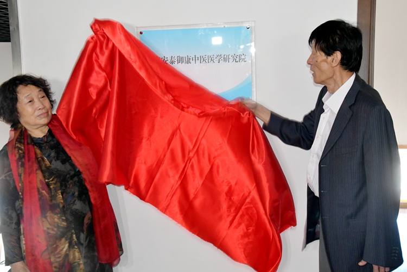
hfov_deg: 38.2
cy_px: 136
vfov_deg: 26.0
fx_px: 588
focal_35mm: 52
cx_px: 204
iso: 5000
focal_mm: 35
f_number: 8
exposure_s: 1/40
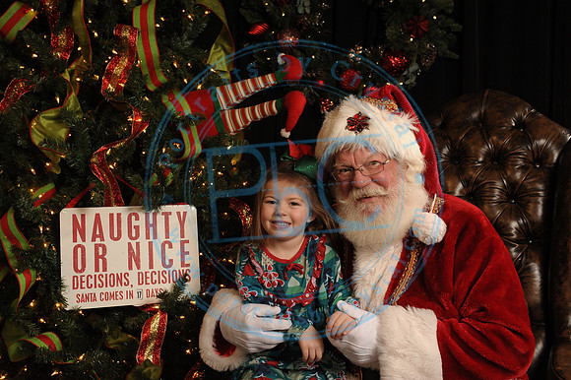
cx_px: 286
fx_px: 697
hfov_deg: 44.5
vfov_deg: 30.5
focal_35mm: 44
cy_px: 190
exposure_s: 1/125
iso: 1000
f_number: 5.6
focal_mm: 44
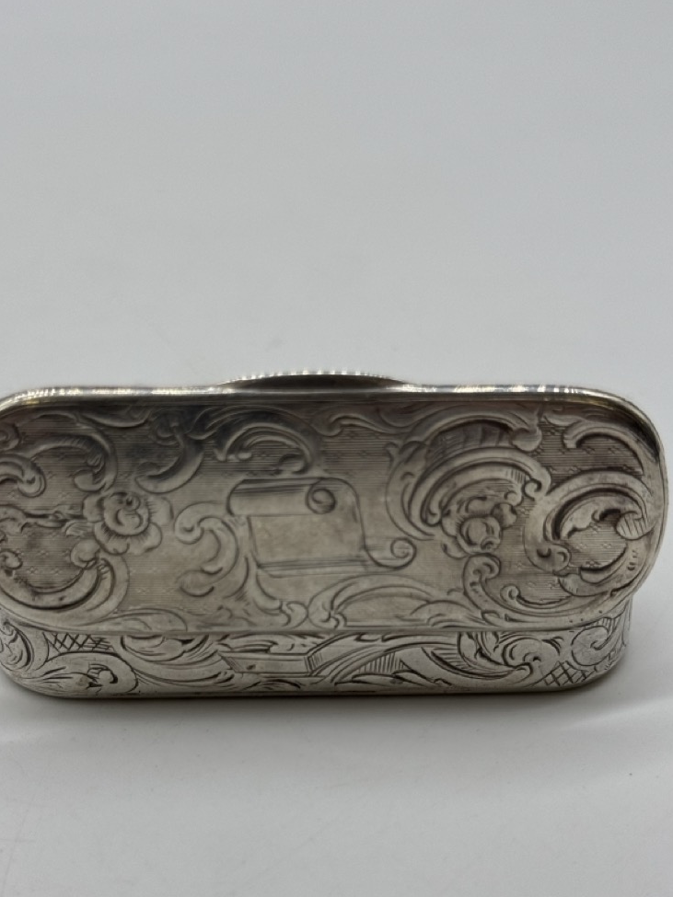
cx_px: 308
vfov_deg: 30.6
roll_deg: -0.2
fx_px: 1633
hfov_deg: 23.3
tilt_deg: -32.4
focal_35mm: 63
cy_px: 566
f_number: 1.78
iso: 64
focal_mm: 6.76
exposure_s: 1/739
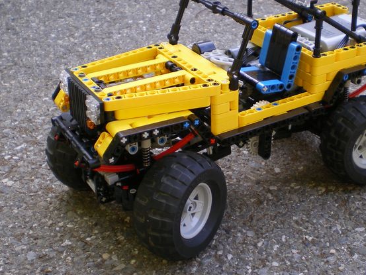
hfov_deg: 34.8
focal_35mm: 55
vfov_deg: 26.5
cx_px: 222
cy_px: 103
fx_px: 582
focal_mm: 6.3
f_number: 3.1
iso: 64
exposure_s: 1/40
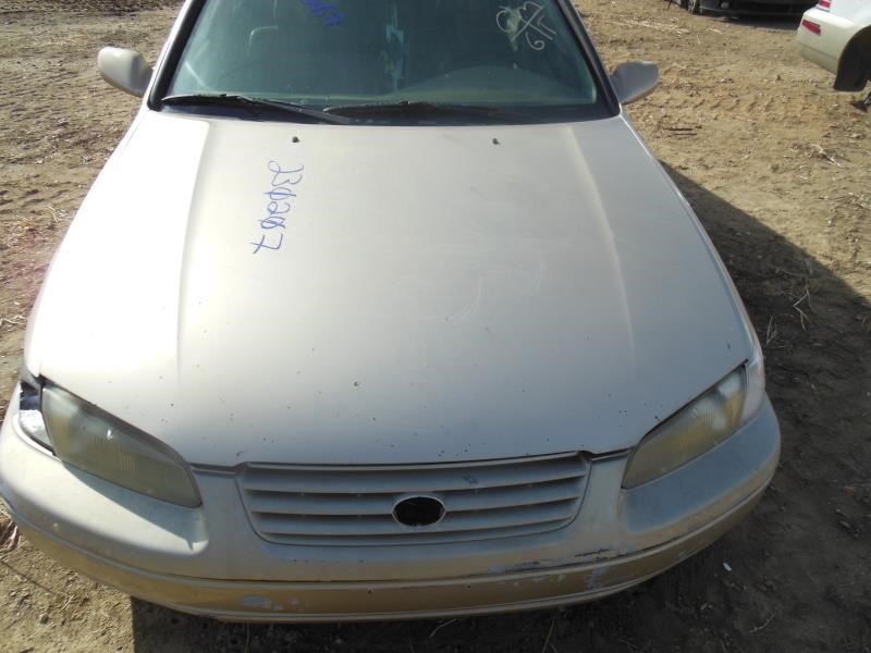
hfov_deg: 69.4
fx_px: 629
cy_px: 326
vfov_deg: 54.9
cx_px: 436
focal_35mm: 25
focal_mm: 4.5
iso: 125
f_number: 3.2
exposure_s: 1/1500
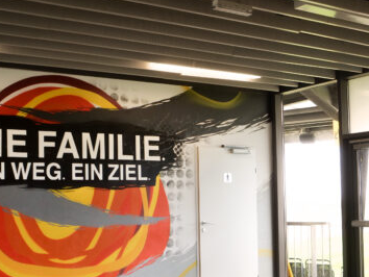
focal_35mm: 52
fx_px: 555
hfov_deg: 36.3
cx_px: 110
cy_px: 179
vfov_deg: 27.9
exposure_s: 1/200
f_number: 3.5
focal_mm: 12
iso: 200
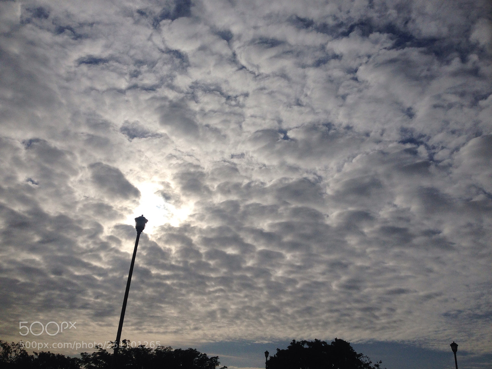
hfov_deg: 55.4
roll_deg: -2.7
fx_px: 469
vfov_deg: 42.9
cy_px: 184
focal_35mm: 33
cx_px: 246
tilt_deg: +29.1
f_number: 2.4
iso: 50
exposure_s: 1/18182
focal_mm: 4.12
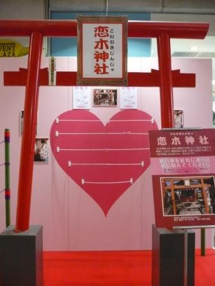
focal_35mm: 35
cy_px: 143
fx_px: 290
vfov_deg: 52.6
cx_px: 108
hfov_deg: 40.7
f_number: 2.8
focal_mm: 5.8
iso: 500
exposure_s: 1/60
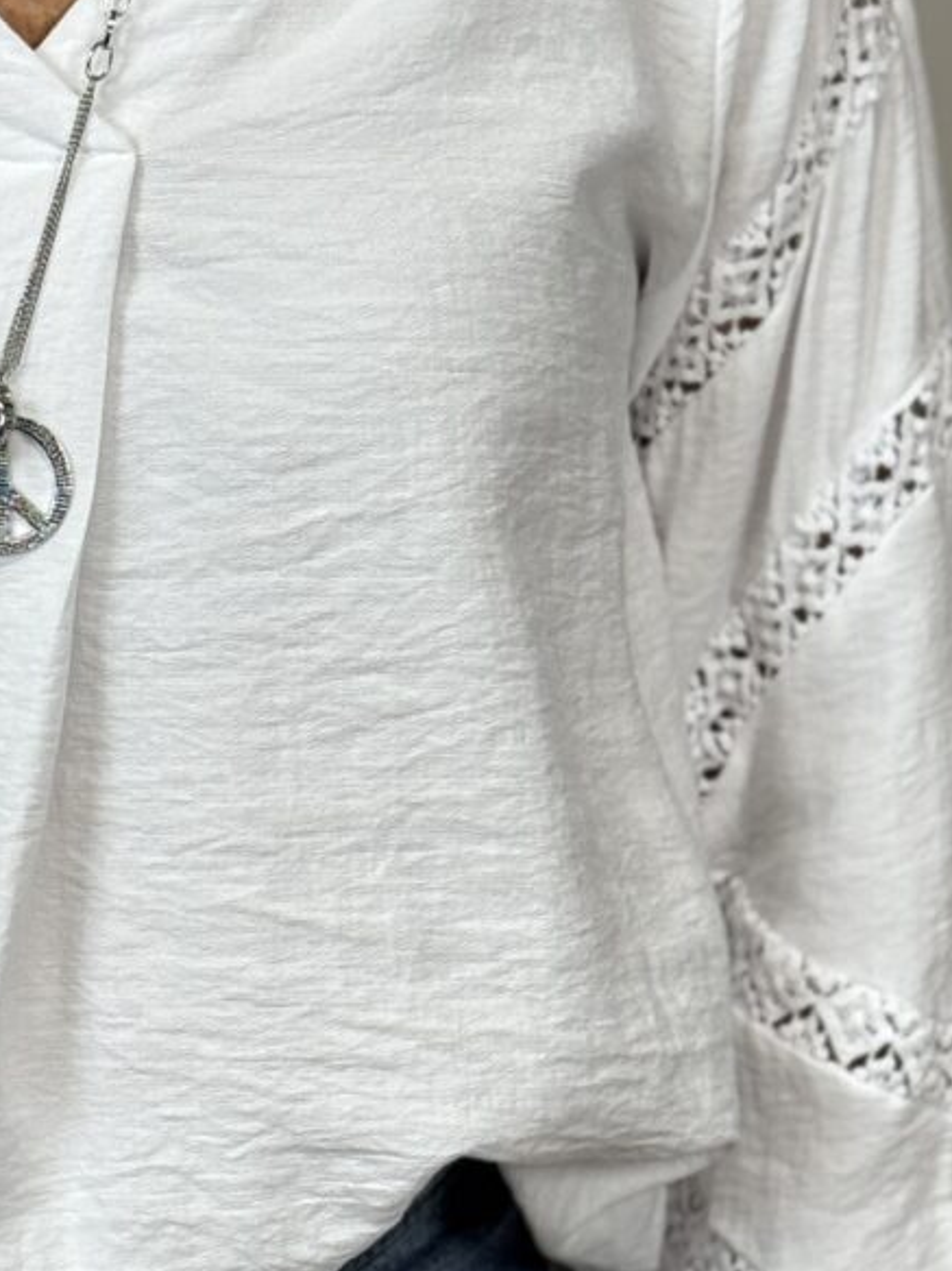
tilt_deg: -10.9
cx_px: -76
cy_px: 231
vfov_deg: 12.4
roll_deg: -1.3
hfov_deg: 9.3
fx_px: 5796
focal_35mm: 158
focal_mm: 6.76
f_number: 1.78
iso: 64
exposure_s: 1/100
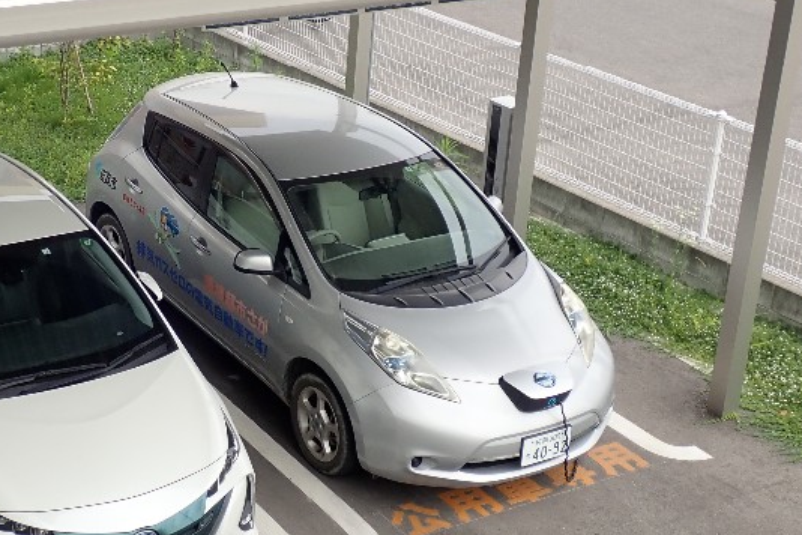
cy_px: 239
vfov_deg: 19.2
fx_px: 1582
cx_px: 176
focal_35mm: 71
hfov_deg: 27.9
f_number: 3.5
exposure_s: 1/100
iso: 100
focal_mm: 6.86
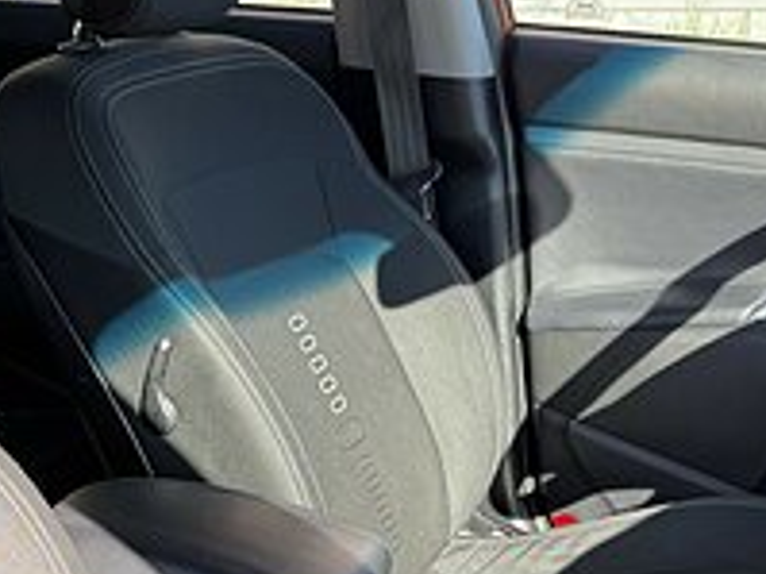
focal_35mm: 66
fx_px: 1460
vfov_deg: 21.6
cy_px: 553
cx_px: 200
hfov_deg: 29.0
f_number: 1.78
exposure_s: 1/203
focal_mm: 6.76
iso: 64
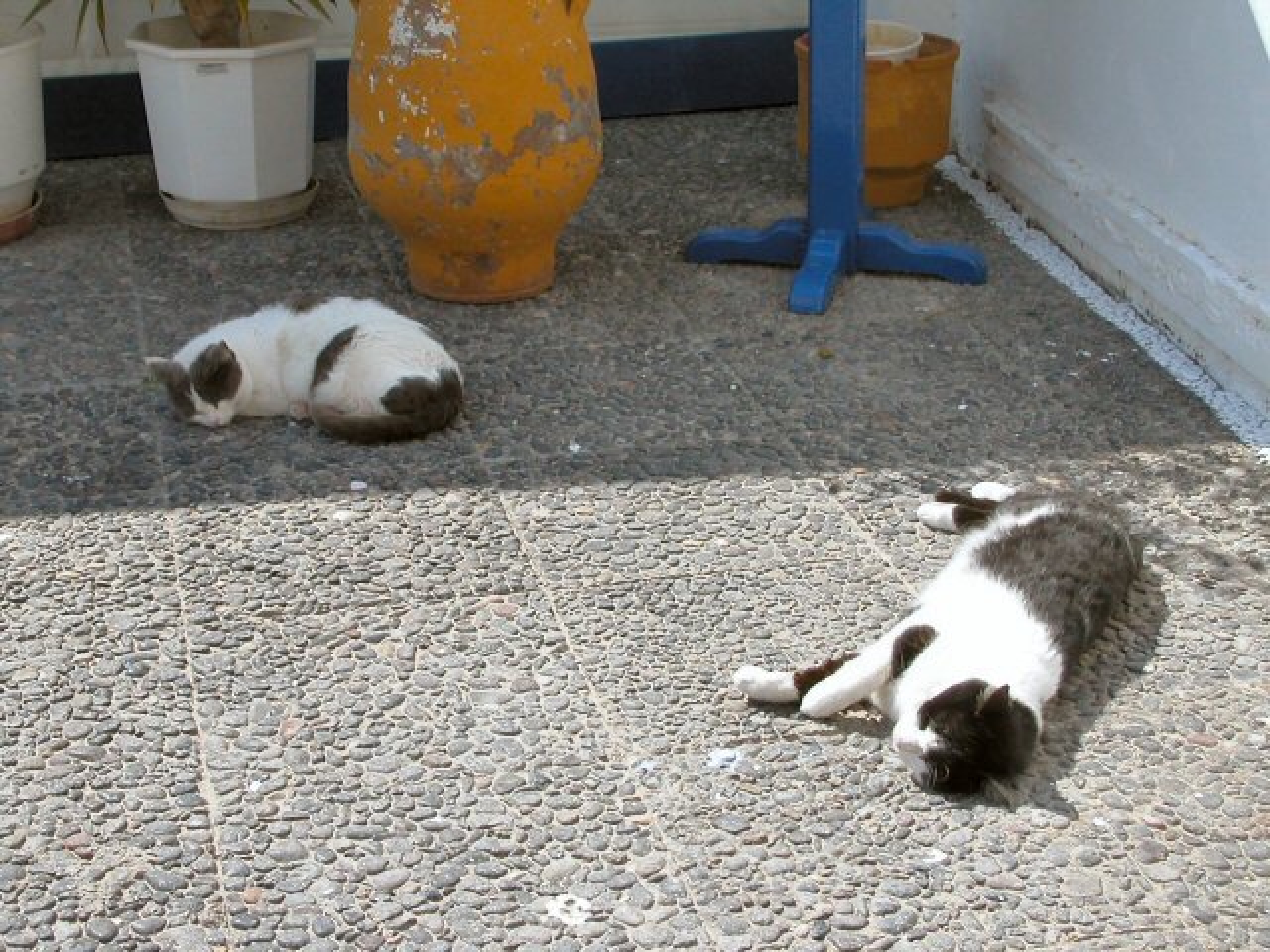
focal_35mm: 64
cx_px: 635
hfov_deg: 30.3
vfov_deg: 22.9
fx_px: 2348
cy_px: 476
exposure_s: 1/754
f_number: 3.5
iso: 100
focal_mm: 9.7
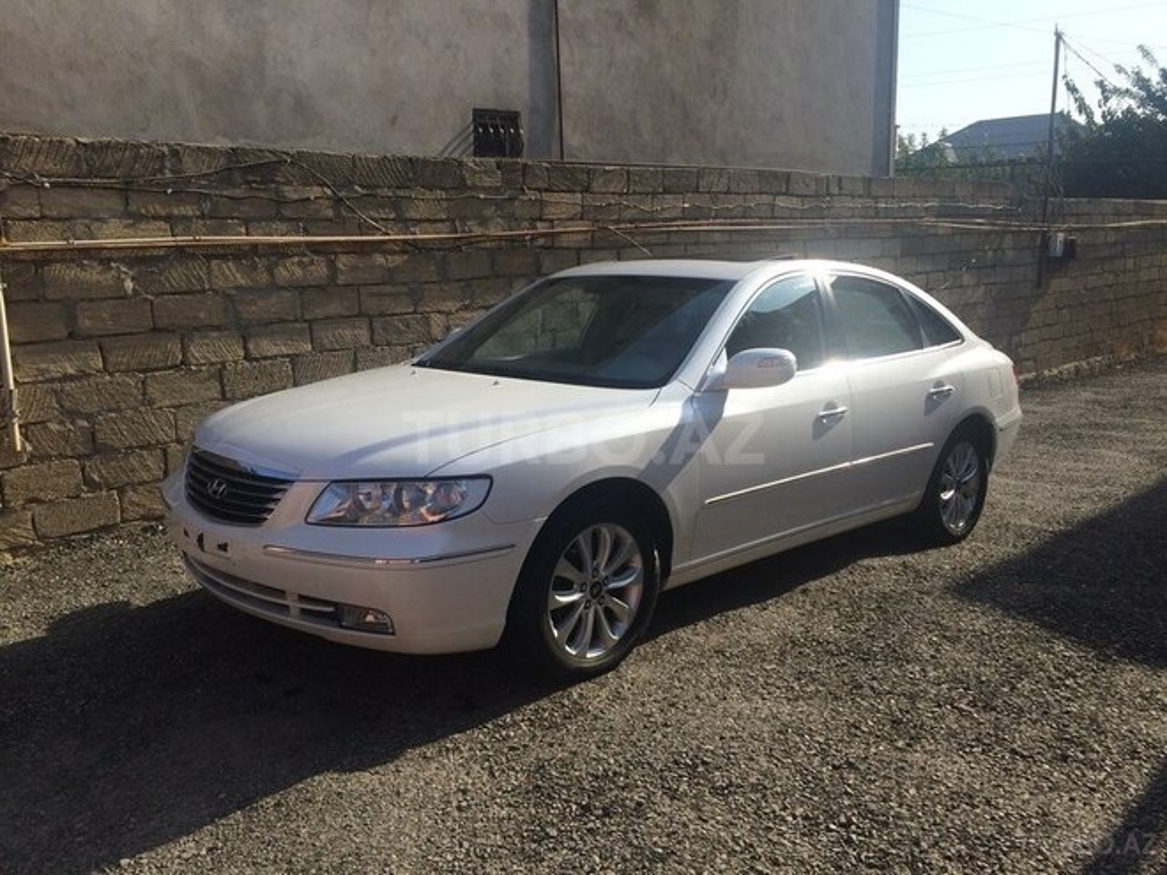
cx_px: 584
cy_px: 438
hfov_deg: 61.7
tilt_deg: -11.4
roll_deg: +1.9
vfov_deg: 48.2
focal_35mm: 29
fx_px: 978
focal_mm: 4.15
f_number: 2.2
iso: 32
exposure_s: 1/1953
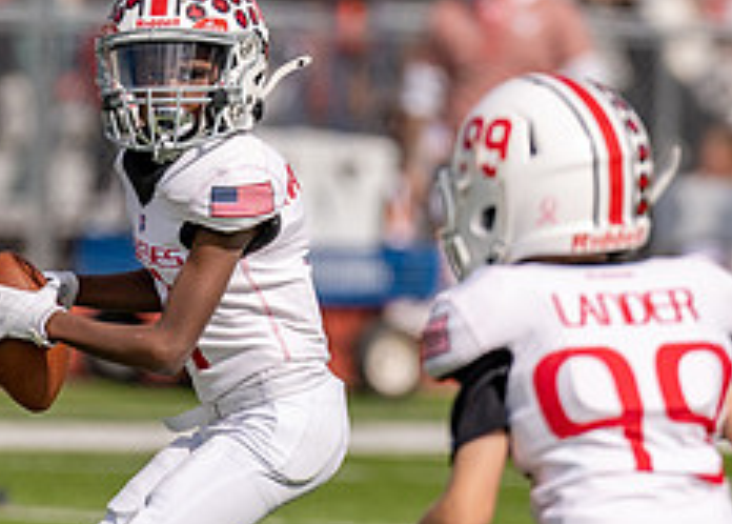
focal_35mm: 820
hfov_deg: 2.5
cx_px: 313
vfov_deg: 1.8
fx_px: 17057
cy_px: 134
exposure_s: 1/6400
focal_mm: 200
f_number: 2.8
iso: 160
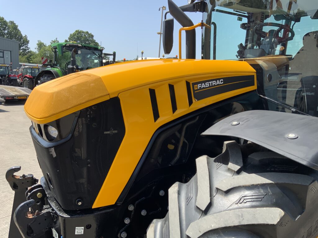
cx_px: 159
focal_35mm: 29
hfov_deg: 61.7
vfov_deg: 48.2
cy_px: 119
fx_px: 266
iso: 16
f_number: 1.8
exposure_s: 1/1015
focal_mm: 3
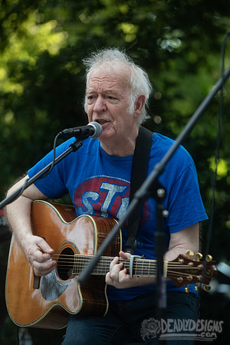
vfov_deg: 12.8
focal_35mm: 160
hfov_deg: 8.6
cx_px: 115
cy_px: 172
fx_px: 1533
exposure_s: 1/250
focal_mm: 160
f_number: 5
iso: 250
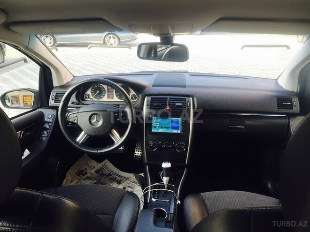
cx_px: 155
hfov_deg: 61.7
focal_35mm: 29
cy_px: 116
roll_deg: -0.3
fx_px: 260
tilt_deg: -23.1
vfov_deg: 48.2
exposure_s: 1/100
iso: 50
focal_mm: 4.15
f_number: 2.2
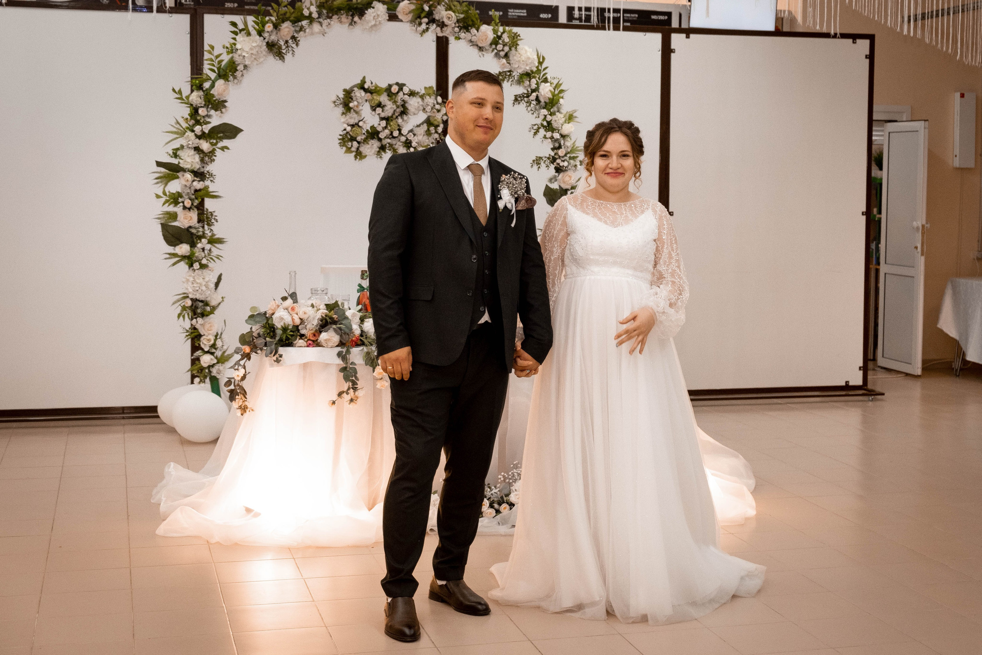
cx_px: 542
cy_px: 266
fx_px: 1461
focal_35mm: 54
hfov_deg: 37.1
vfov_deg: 25.2
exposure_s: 1/180
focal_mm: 30.2
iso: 1000
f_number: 3.6
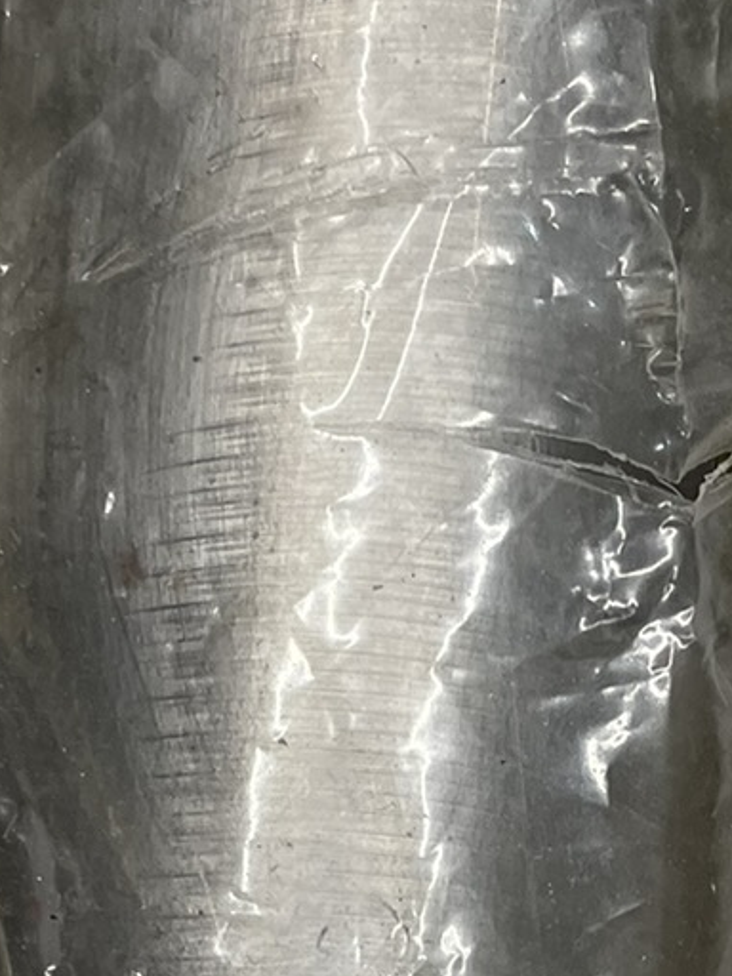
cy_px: 1043
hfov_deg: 14.2
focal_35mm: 104
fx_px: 2932
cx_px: 490
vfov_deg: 18.3
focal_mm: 4.2
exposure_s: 1/120
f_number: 1.6
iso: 100
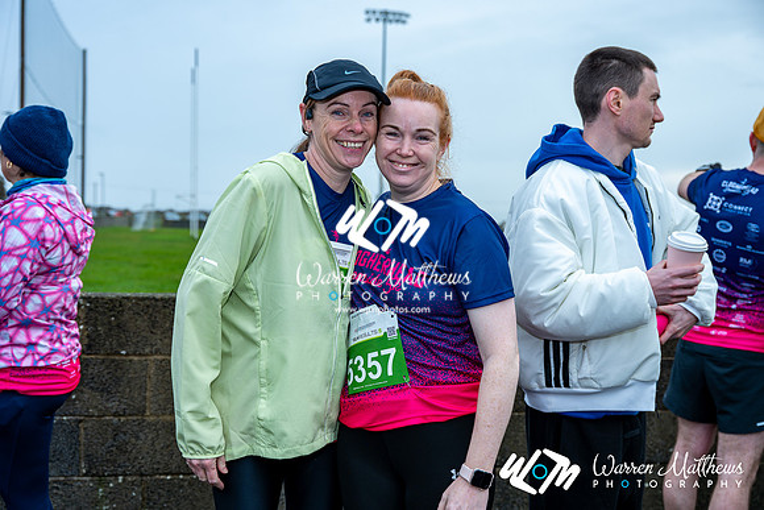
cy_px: 255
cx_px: 382
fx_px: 934
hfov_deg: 44.5
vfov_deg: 30.5
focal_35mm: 44
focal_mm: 44
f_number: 4
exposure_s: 1/200
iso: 100
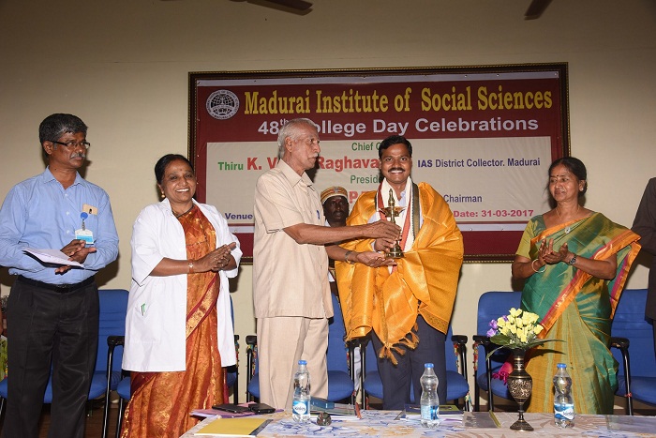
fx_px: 638
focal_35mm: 35
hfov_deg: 54.4
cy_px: 219
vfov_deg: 37.9
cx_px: 328
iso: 400
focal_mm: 35
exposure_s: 1/100
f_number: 9
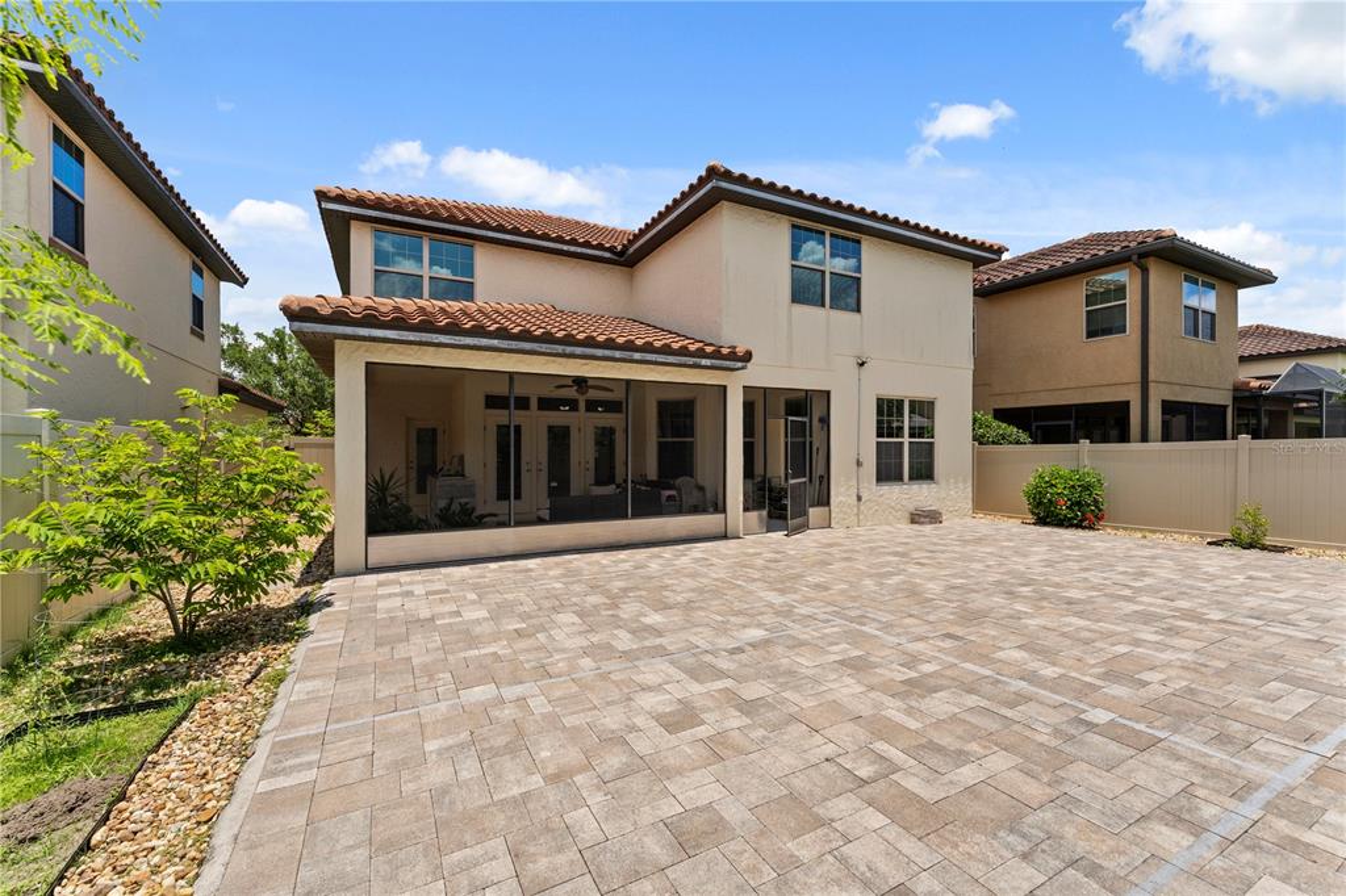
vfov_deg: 81.2
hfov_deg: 104.3
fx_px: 523
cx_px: 673
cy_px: 448
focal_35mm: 14
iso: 500
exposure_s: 1/2500
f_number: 6.3
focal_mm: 14
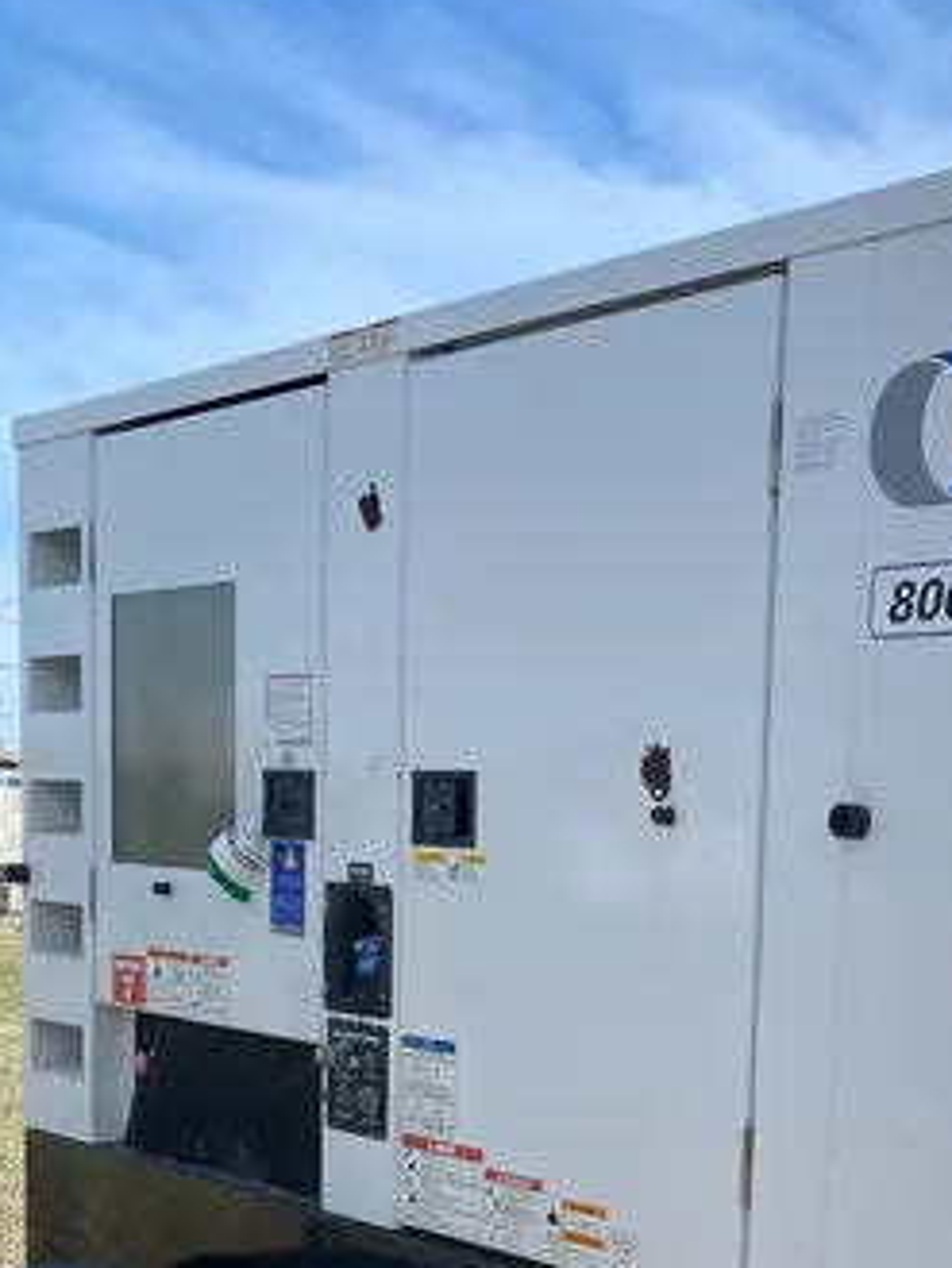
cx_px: 898
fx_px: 2125
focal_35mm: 58
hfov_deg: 24.4
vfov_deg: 30.8
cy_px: 1266
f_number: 1.8
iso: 32
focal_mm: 4.25
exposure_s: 1/3731
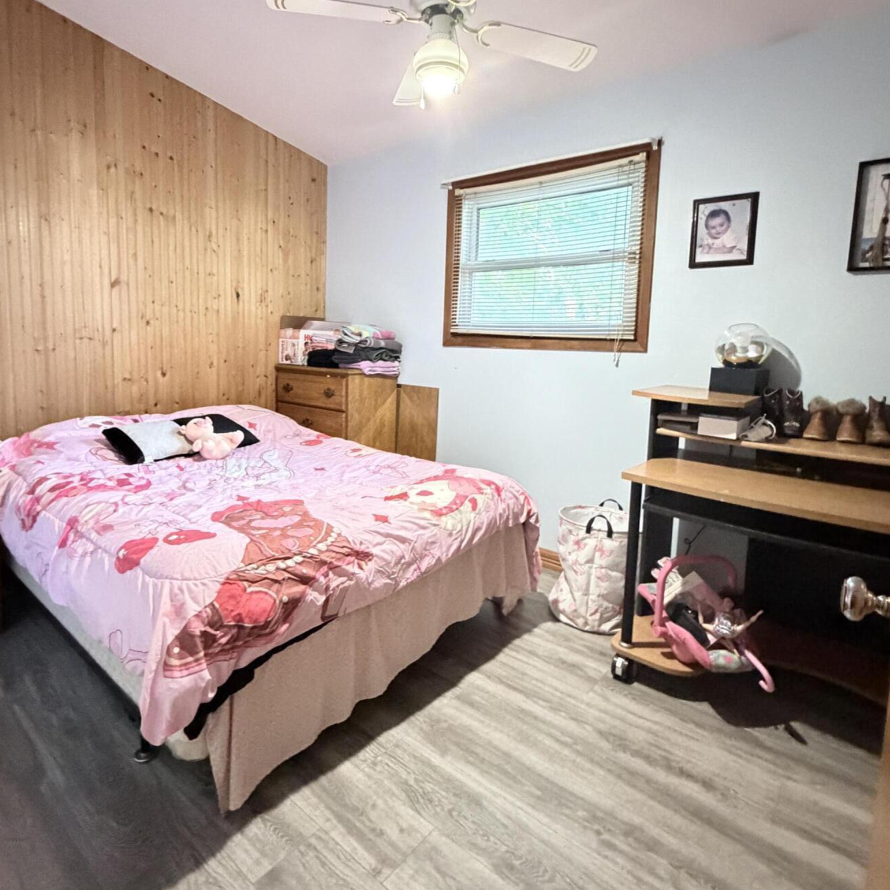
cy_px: 398
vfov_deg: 77.4
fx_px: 553
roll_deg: -2.3
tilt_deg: -5.7
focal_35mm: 19
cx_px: 411
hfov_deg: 77.6
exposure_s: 1/40
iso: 1000
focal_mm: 2.22
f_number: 2.2
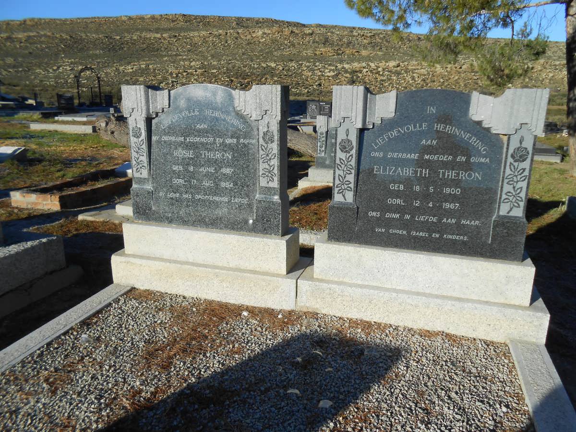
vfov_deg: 53.1
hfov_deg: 67.3
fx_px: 433
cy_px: 216
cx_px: 288
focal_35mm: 26
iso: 80
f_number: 3.5
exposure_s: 1/1000
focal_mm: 4.6
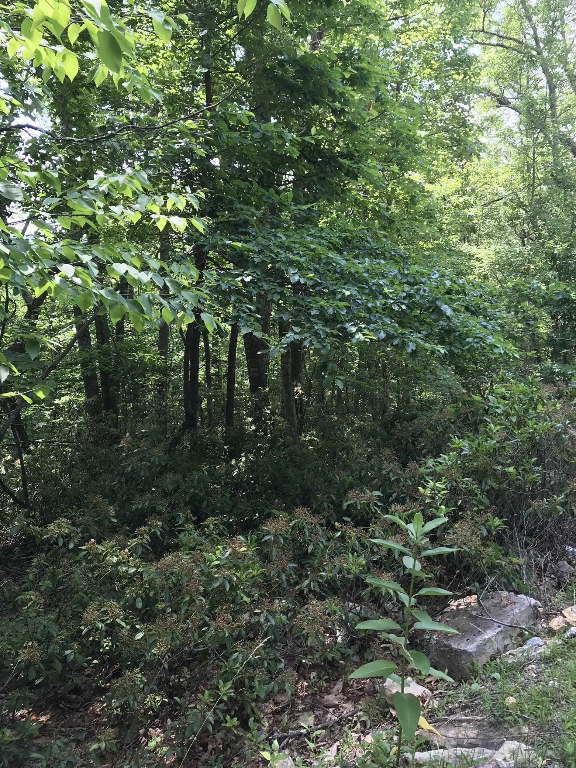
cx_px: 294
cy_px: 349
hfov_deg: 45.4
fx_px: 688
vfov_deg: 58.3
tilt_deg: -4.1
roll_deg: +0.6
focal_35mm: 31
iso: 20
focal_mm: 3.99
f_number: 1.8
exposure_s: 1/188
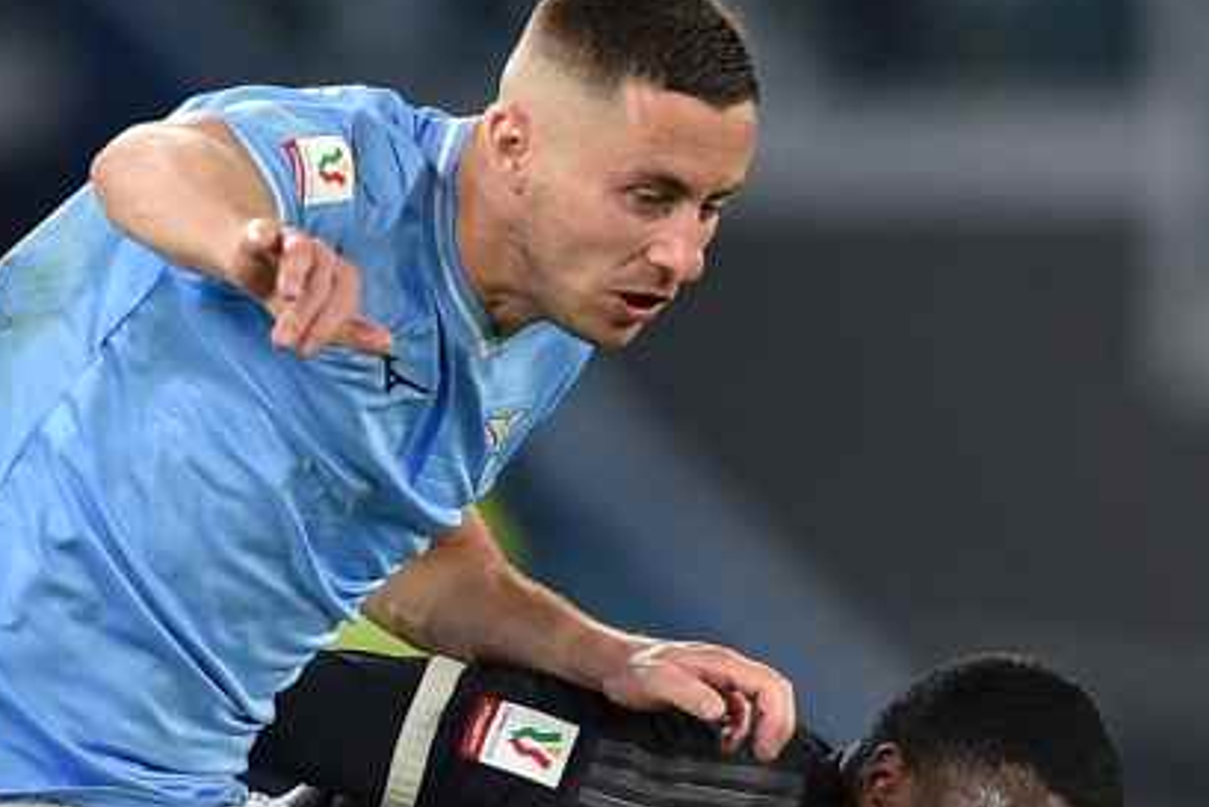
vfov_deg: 1.1
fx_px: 42025
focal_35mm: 1251
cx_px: 390
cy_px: 912
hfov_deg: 1.6
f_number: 2.8
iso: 1600
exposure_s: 1/1250
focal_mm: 400
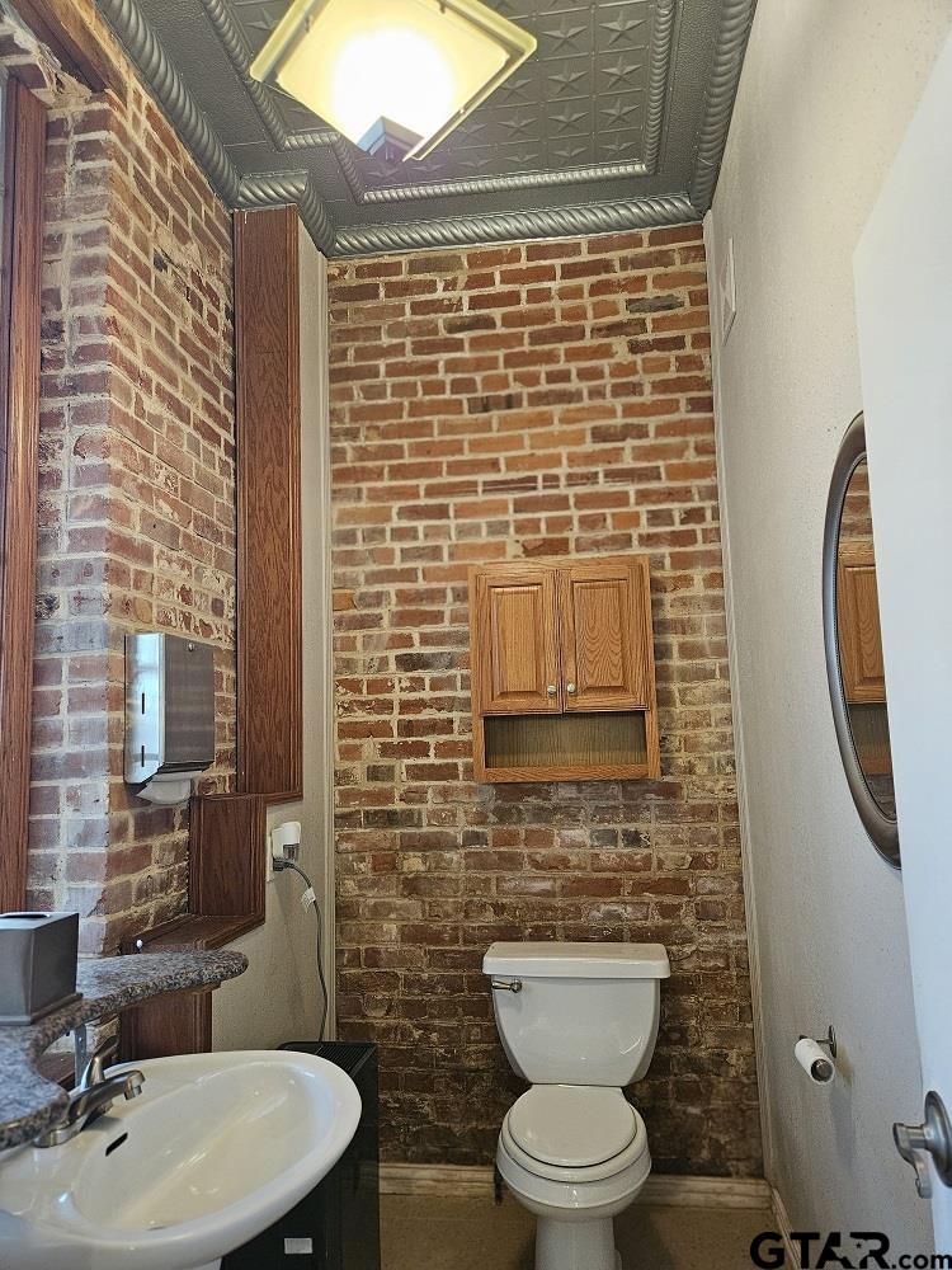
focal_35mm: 23
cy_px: 635
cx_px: 476
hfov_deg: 58.9
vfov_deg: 73.9
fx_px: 843
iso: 800
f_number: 1.8
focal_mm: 5.4
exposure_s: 1/120
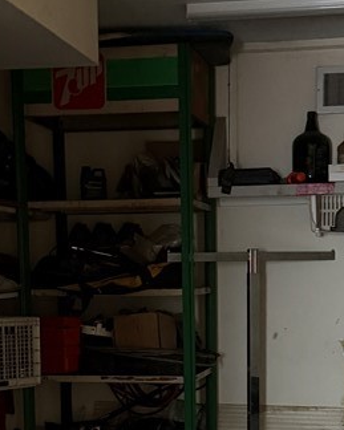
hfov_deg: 20.6
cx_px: 227
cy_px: 390
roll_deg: +1.4
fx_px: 942
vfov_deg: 24.9
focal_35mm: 74
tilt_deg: -7.4
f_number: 1.78
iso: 1600
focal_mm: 6.76
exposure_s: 1/30
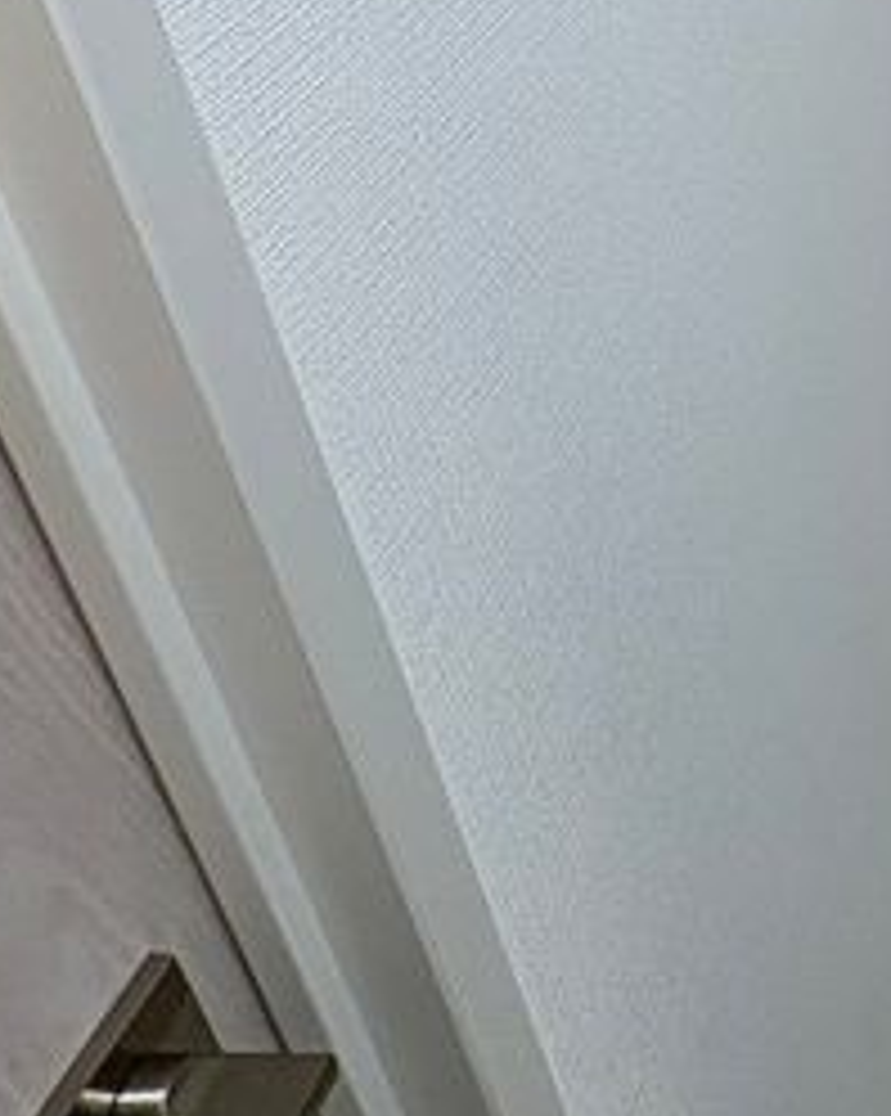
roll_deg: -0.2
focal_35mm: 53
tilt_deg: -24.2
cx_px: 1485
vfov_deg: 30.3
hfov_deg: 21.6
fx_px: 1749
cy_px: -212
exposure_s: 1/100
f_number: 2.2
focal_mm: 2.22
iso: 125
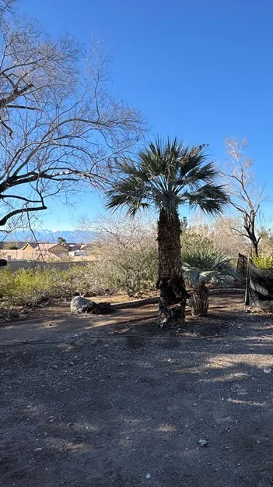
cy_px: 260
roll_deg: +0.1
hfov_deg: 44.2
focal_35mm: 25
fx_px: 322
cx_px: 210
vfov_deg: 74.0
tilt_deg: -2.7
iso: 40
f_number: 2.2
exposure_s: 1/879
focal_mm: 2.22
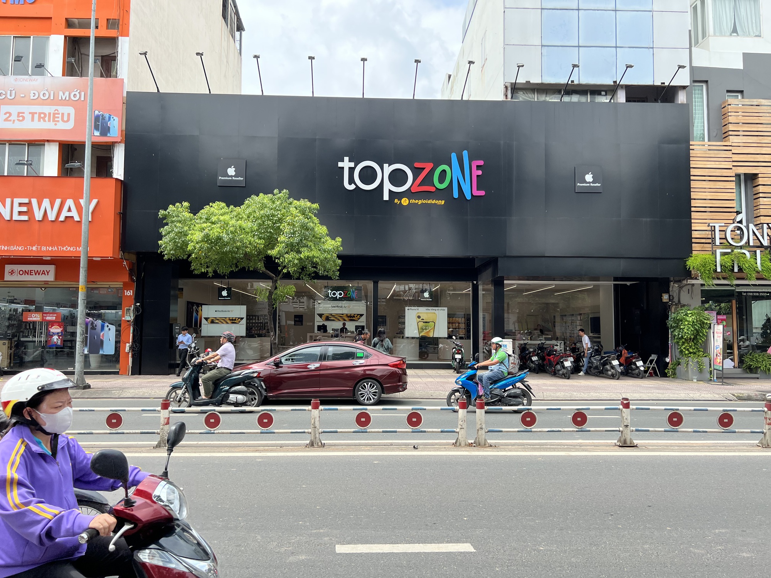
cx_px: 386
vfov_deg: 53.1
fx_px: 579
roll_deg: +0.2
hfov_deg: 67.3
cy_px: 289
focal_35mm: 26
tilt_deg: +4.8
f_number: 1.5
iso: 50
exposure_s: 1/1431
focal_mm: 5.7
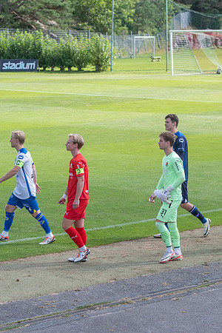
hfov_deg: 9.6
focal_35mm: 142
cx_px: 111
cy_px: 166
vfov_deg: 14.4
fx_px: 1318
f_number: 4
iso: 220
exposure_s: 1/1000
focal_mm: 95
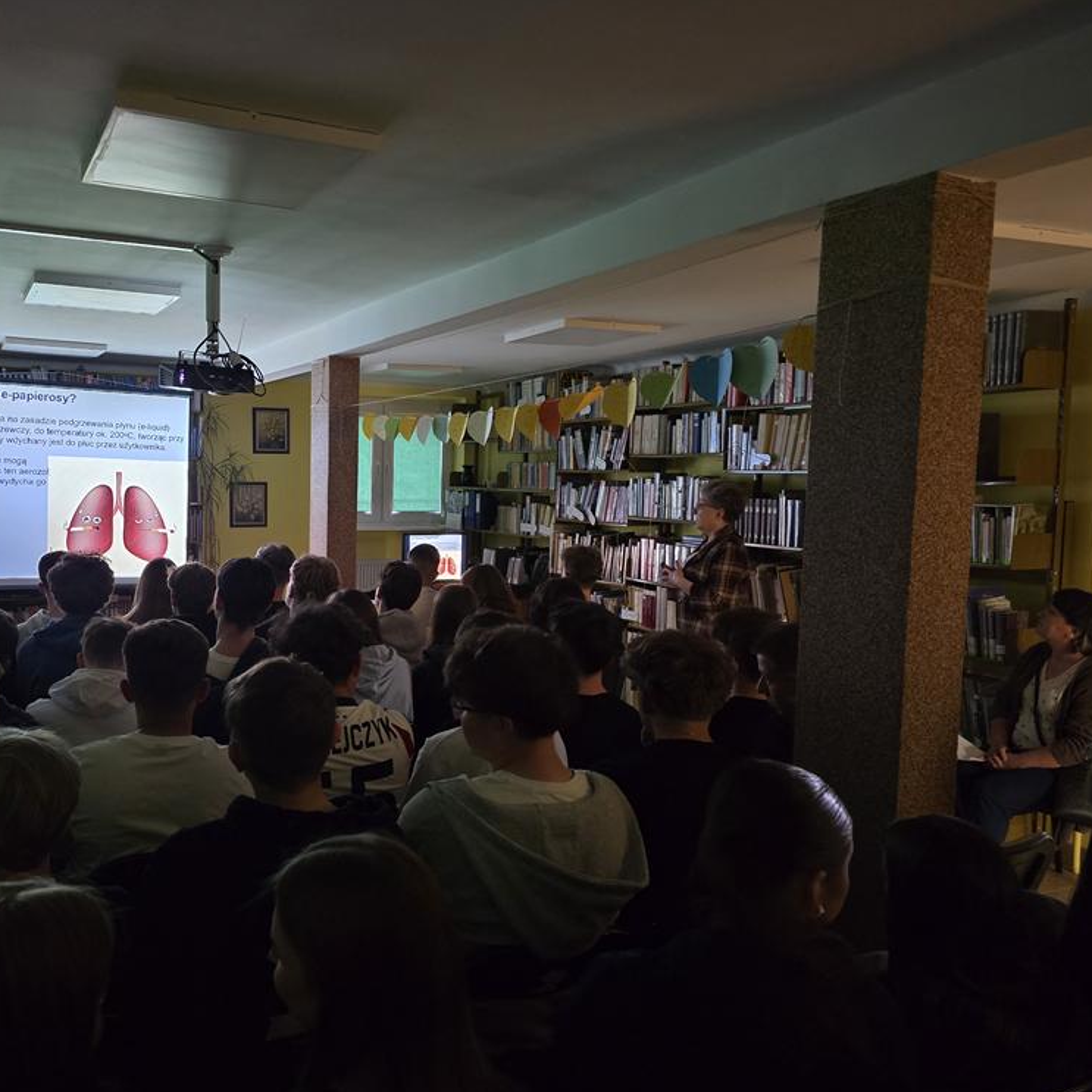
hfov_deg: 56.3
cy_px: 558
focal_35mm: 28
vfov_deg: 57.3
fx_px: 999
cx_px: 382
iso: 1250
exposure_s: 1/36
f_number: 1.7
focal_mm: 6.3
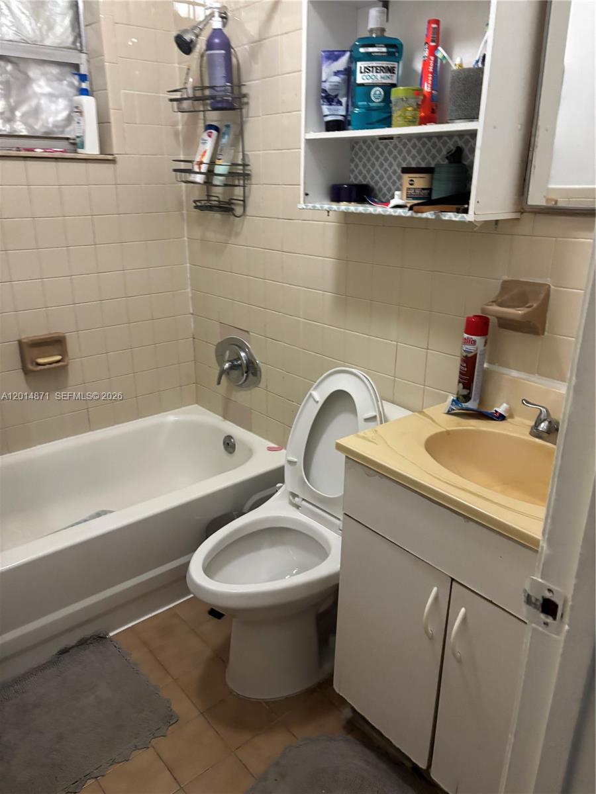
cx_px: 298
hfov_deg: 53.1
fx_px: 597
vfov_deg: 67.3
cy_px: 397
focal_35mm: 26
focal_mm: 5.96
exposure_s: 1/60
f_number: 1.6
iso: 320
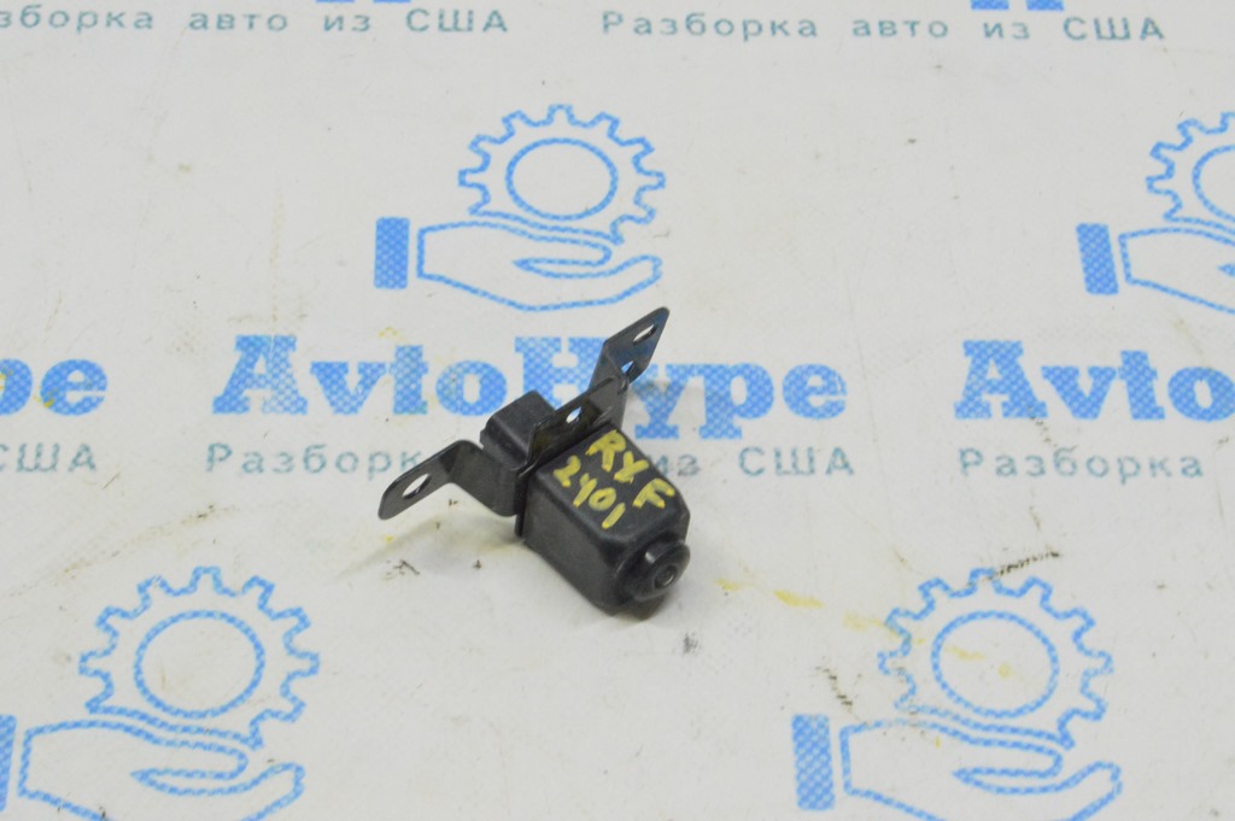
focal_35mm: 82
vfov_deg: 16.5
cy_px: 410
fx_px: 2828
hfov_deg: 24.6
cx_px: 618
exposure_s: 1/20
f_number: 20
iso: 6400
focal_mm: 55
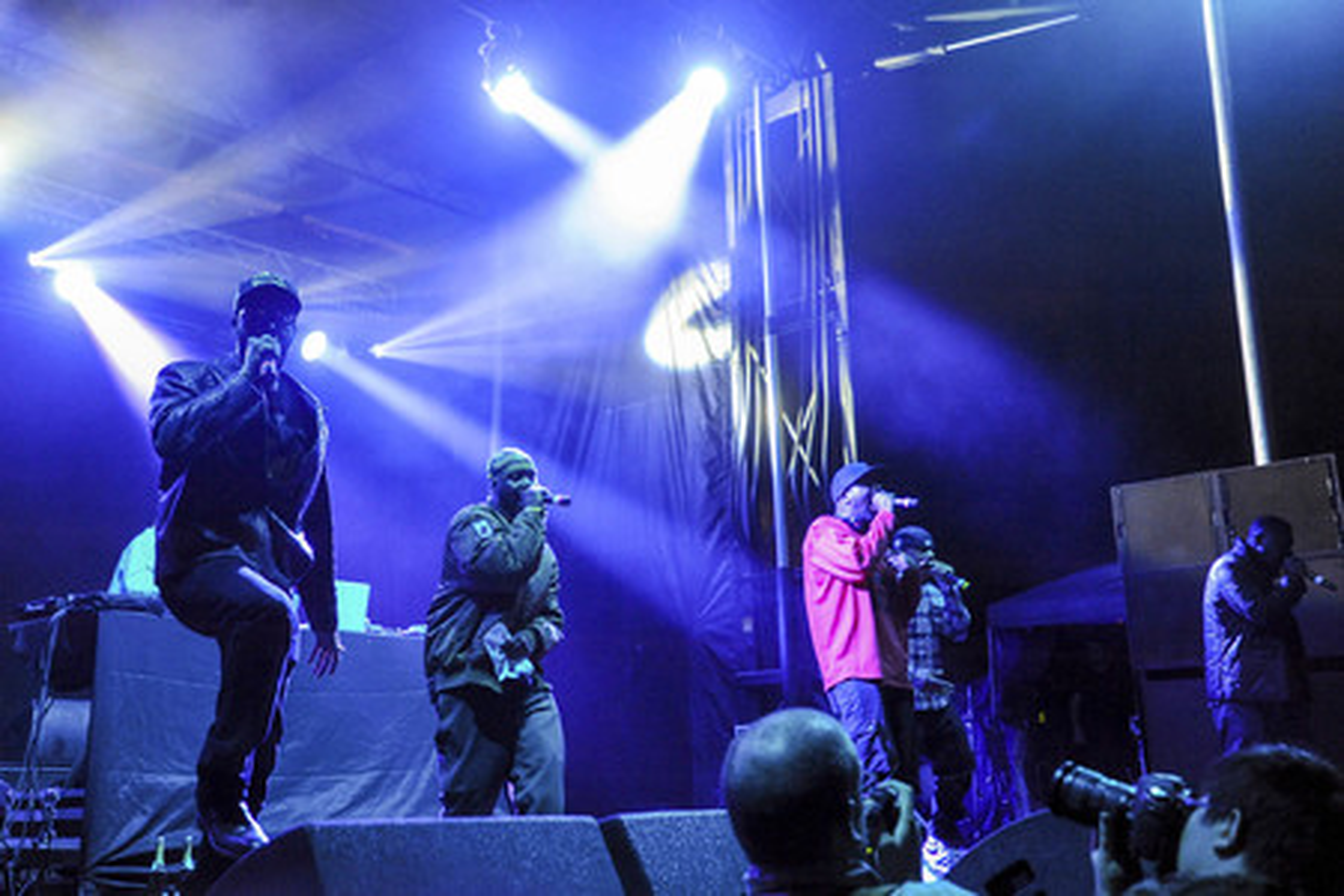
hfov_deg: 54.4
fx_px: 1307
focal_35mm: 35
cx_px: 672
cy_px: 448
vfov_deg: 37.9
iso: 5000
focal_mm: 35
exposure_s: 1/250
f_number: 2.8
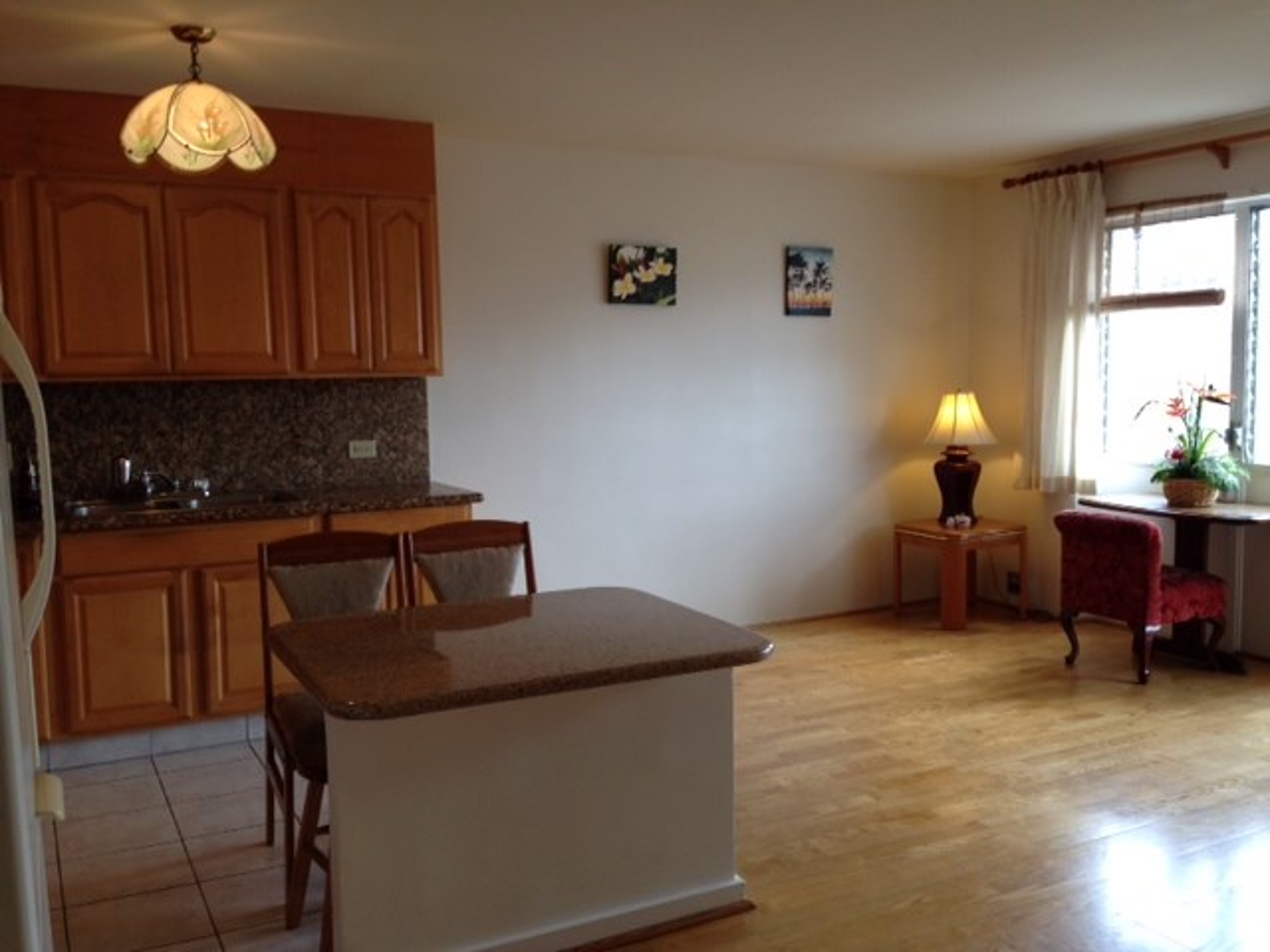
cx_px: 635
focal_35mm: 33
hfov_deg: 55.4
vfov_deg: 42.9
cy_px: 476
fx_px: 1211
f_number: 2.4
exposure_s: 1/60
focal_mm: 4.12
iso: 64
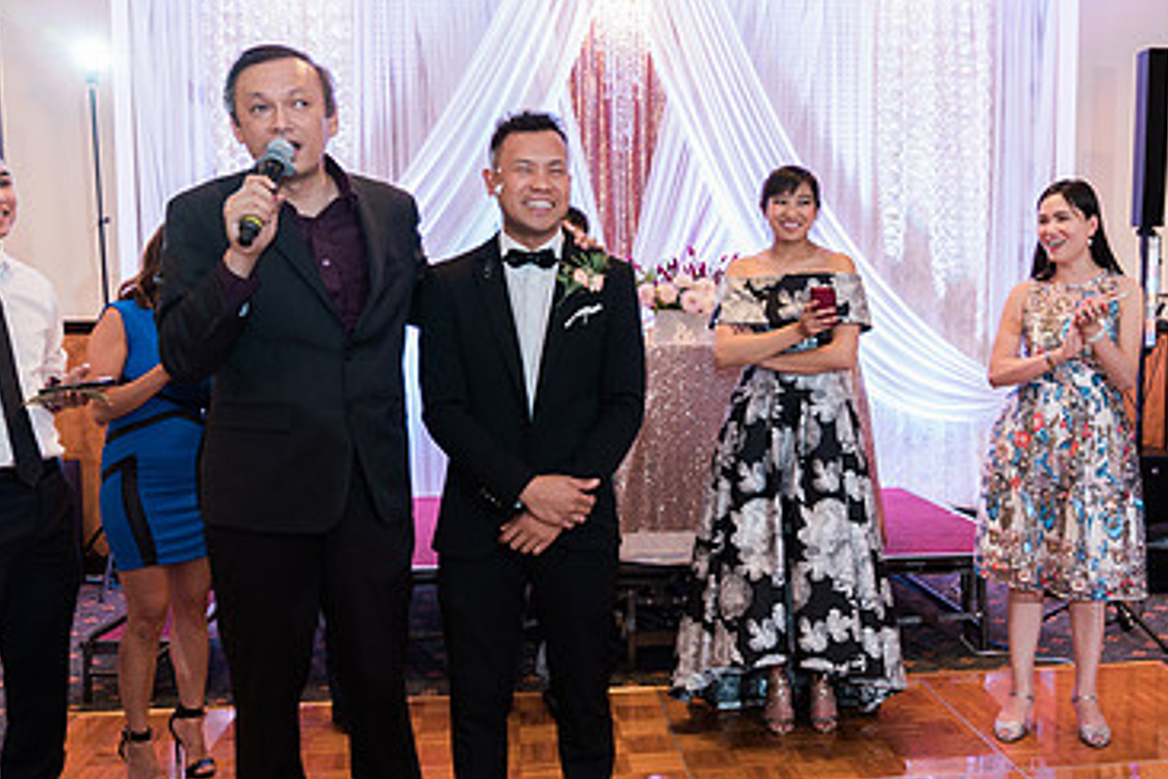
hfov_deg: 50.2
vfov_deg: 35.0
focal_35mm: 38
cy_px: 420
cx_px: 731
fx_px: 1233
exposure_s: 1/125
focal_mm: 24
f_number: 2.8
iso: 1000
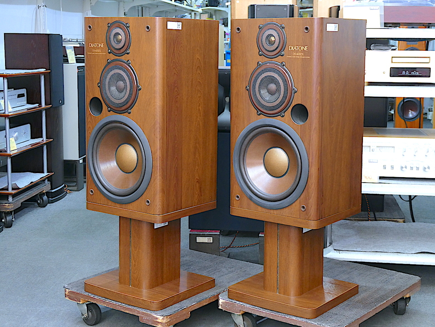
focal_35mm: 57
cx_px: 218
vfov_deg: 25.7
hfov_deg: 33.8
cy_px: 164
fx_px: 716
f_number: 4.2
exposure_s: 1/6
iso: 200
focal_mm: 10.3
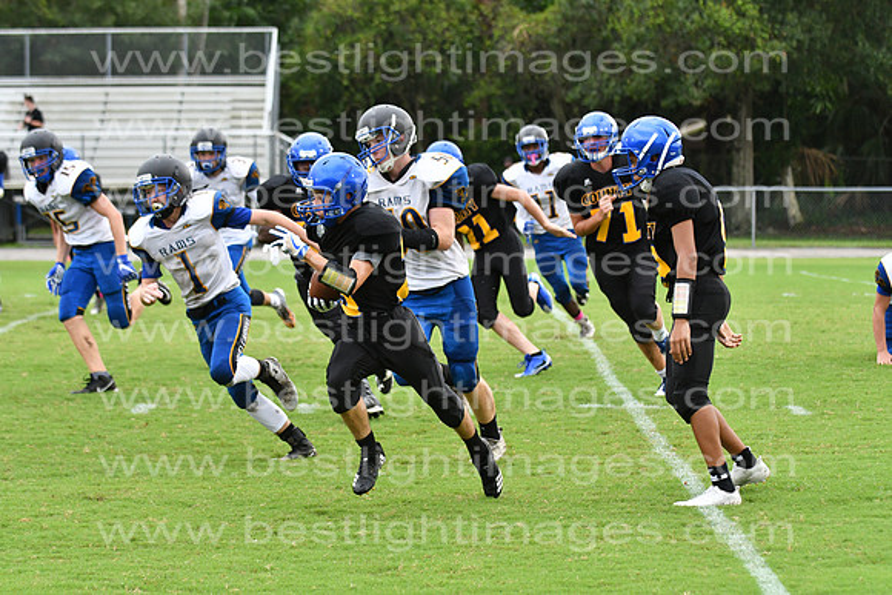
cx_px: 446
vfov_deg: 6.5
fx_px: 5204
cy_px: 298
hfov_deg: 9.8
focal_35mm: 210
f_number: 3.5
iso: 800
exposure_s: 1/1250
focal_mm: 140
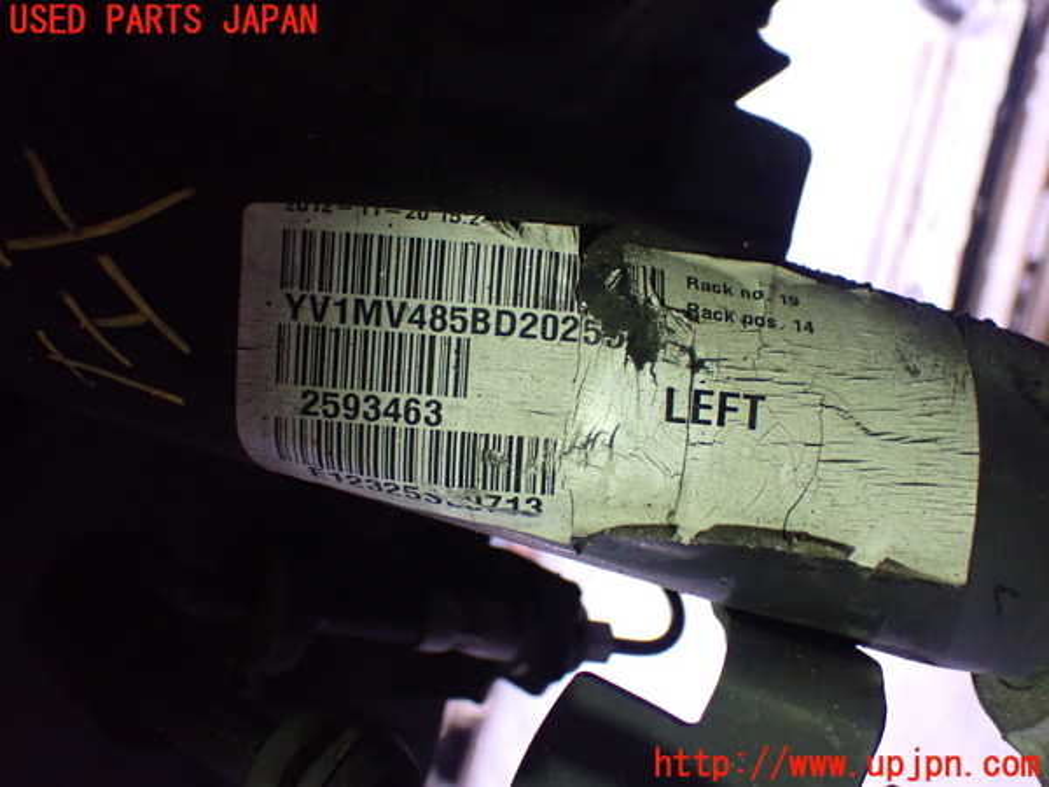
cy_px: 394
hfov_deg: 40.4
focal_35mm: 47
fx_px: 1424
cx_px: 524
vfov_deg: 30.9
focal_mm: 8.4
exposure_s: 1/50
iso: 1000
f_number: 3.1
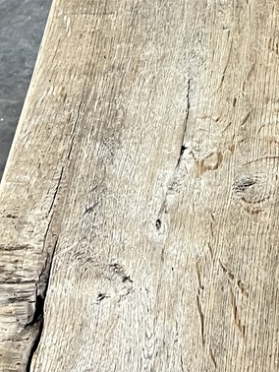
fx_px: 1181
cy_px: -38
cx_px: 503
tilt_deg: -52.7
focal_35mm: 110
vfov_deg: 17.3
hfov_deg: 12.3
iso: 160
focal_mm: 5.7
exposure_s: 1/50
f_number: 1.5
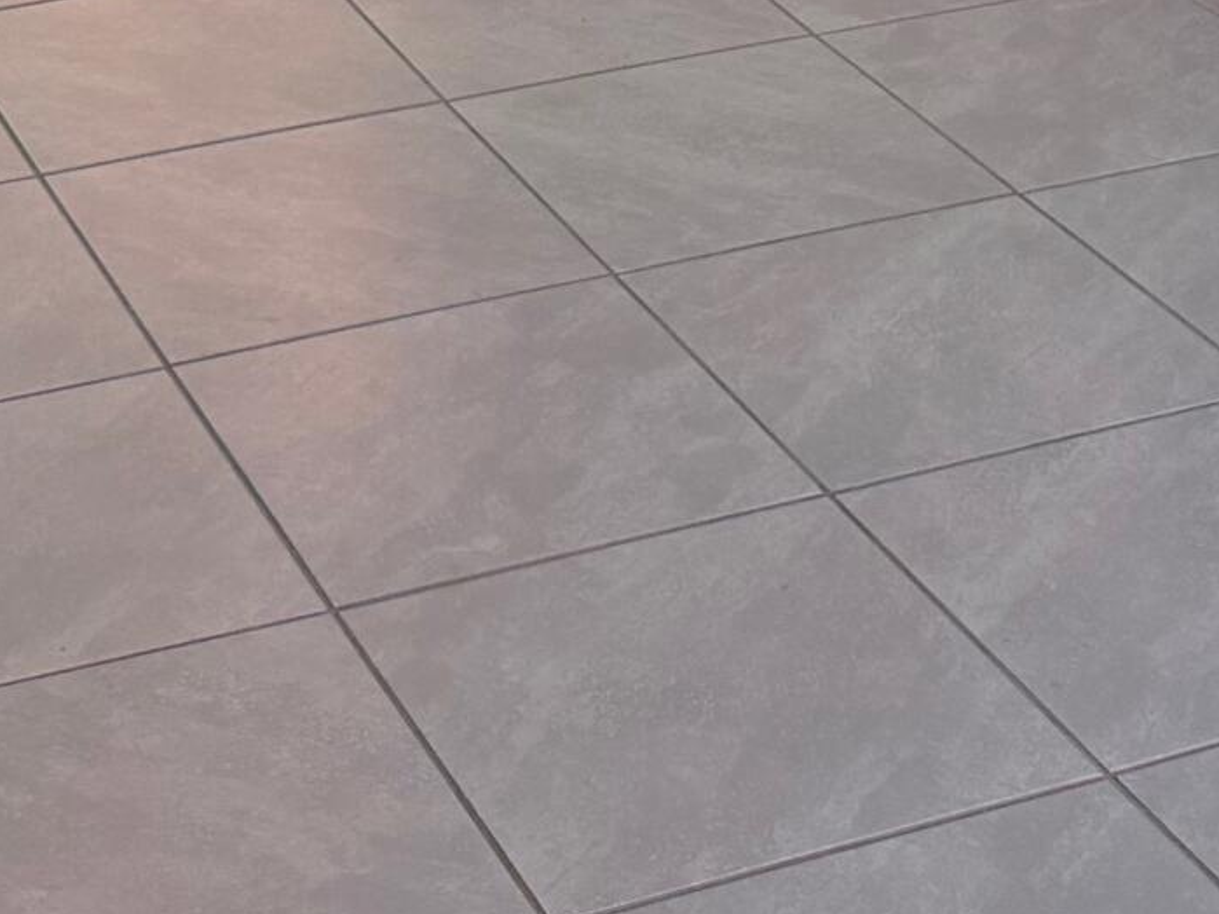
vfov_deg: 12.6
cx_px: 544
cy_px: -926
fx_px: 3627
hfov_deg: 19.1
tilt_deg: -6.6
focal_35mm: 103
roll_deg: +0.6
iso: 100
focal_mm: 6.76
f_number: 1.78
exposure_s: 1/120
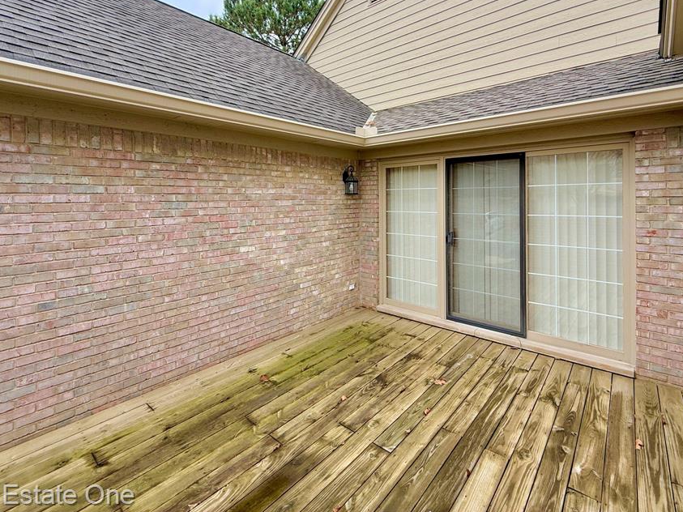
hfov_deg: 91.0
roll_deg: +0.4
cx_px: 350
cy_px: 203
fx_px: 335
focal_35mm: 17
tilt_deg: +0.1
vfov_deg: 73.8
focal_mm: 2.22
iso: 50
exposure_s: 1/323
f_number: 2.2
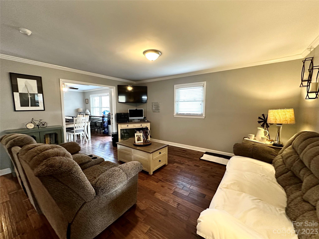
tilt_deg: -5.7
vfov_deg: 85.7
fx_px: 129
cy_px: 120
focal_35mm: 14
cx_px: 160
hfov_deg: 102.1
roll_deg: -0.3
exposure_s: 1/60
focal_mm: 2.22
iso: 640
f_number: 2.2
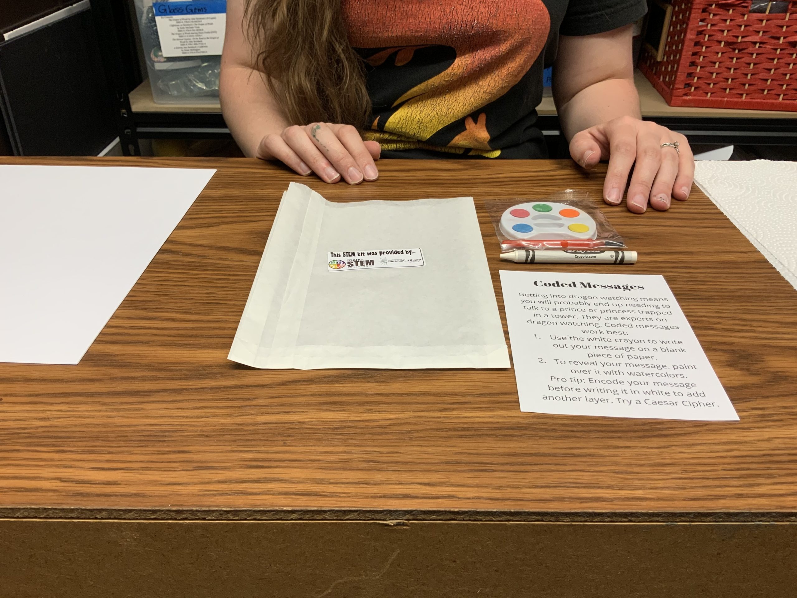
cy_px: 299
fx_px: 668
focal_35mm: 29
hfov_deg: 61.7
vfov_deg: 48.2
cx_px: 398
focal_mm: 3
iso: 40
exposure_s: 1/60
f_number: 1.8
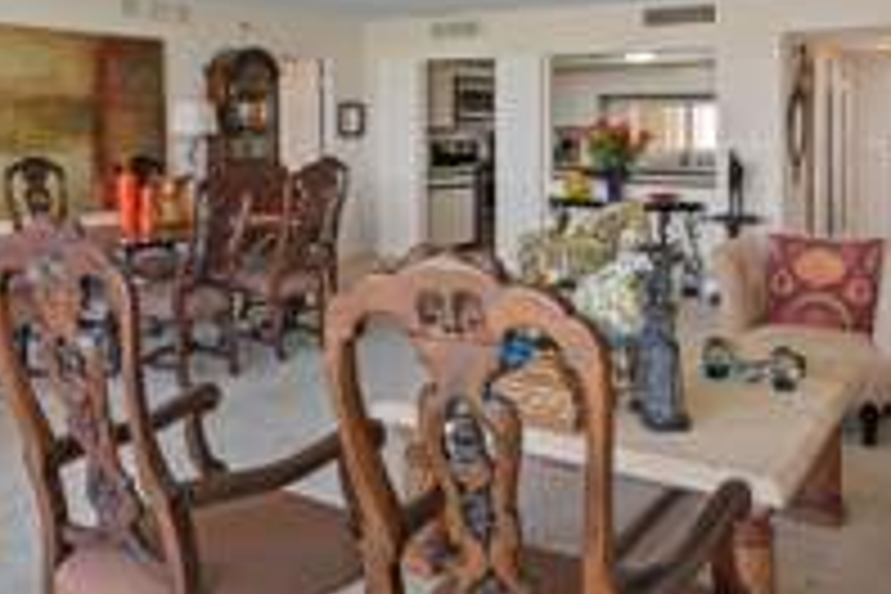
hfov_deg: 55.7
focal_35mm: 34
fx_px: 841
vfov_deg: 38.5
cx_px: 482
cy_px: 202
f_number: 9
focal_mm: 14
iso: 1250
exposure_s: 1/80
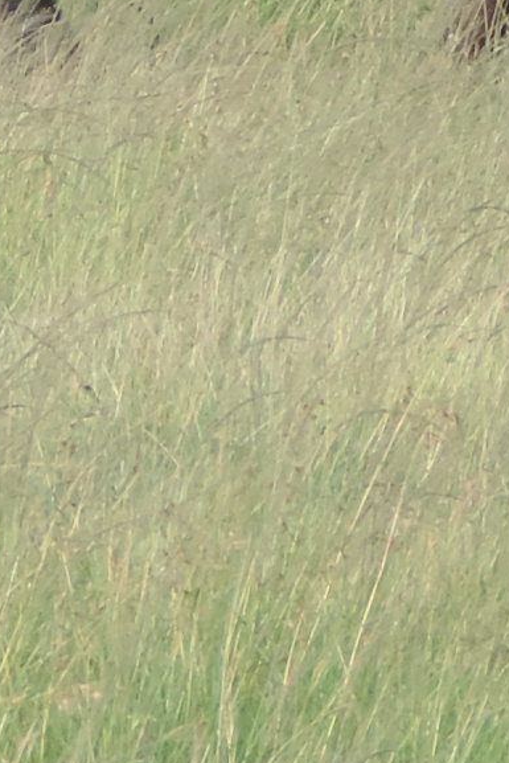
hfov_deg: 0.8
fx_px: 37407
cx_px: -775
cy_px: -405
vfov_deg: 1.2
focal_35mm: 1765
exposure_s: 1/200
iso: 110
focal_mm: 53.5
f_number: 4.8
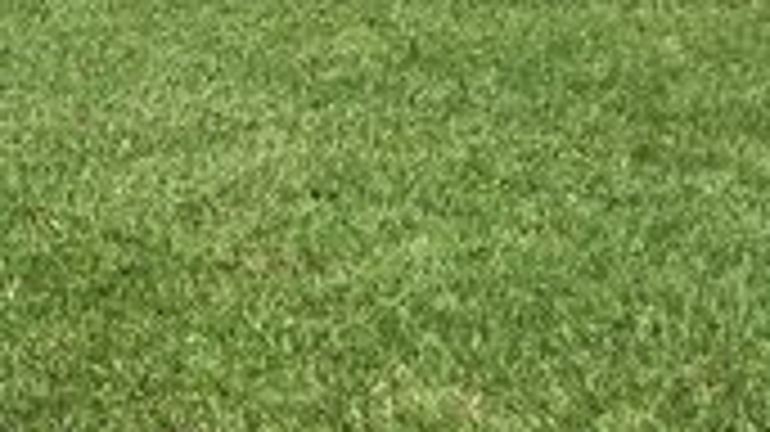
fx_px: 3020
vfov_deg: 7.9
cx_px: -432
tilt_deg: -2.7
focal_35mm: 148
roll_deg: +1.0
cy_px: -392
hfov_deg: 13.6
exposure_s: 1/1304
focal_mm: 4.15
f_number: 2.2
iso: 25
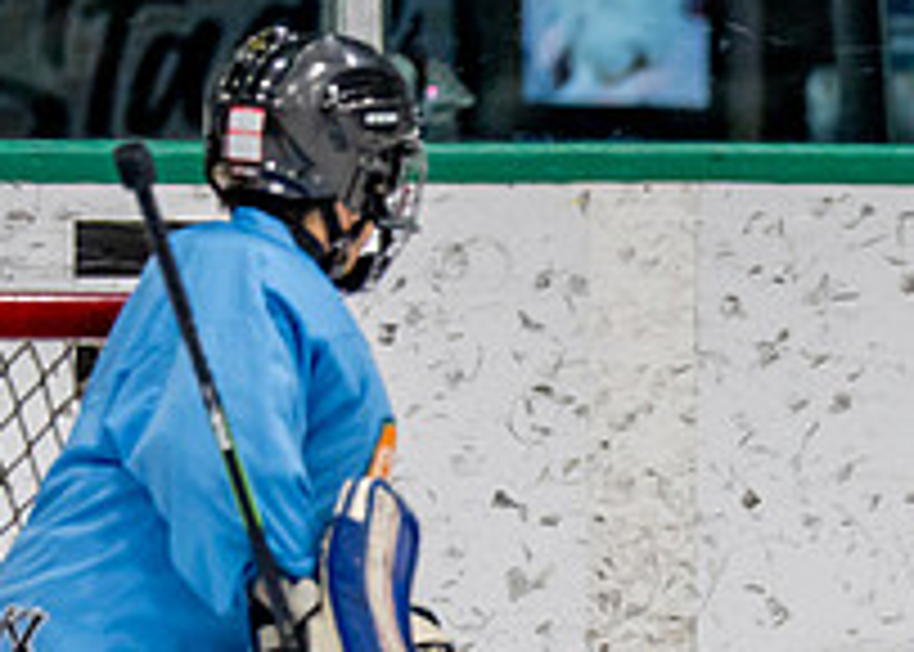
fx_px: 23259
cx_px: 1248
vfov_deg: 1.6
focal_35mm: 896
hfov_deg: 2.2
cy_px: 747
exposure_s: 1/1250
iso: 1000
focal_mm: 200
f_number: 2.8
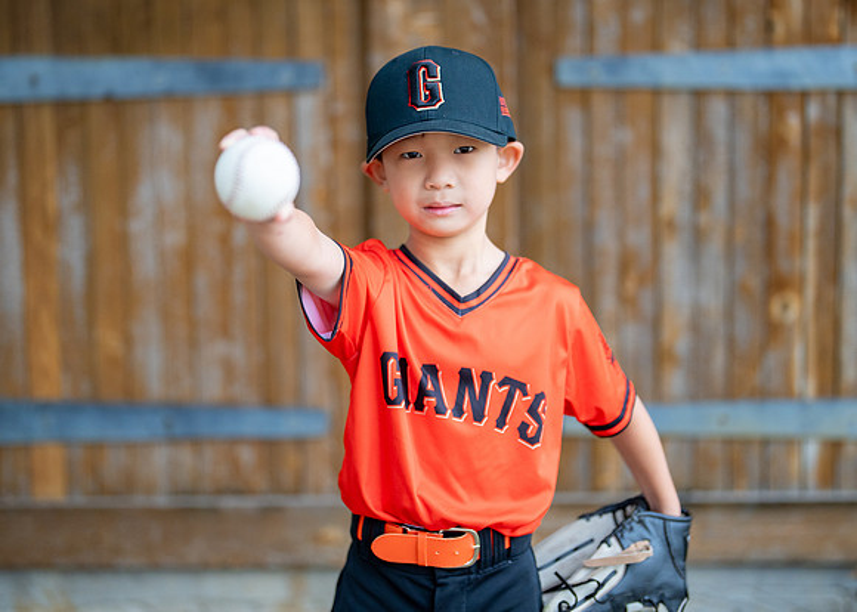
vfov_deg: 22.1
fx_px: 1561
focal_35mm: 64
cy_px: 249
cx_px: 411
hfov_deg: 30.7
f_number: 1.2
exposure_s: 1/640
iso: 500
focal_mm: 50
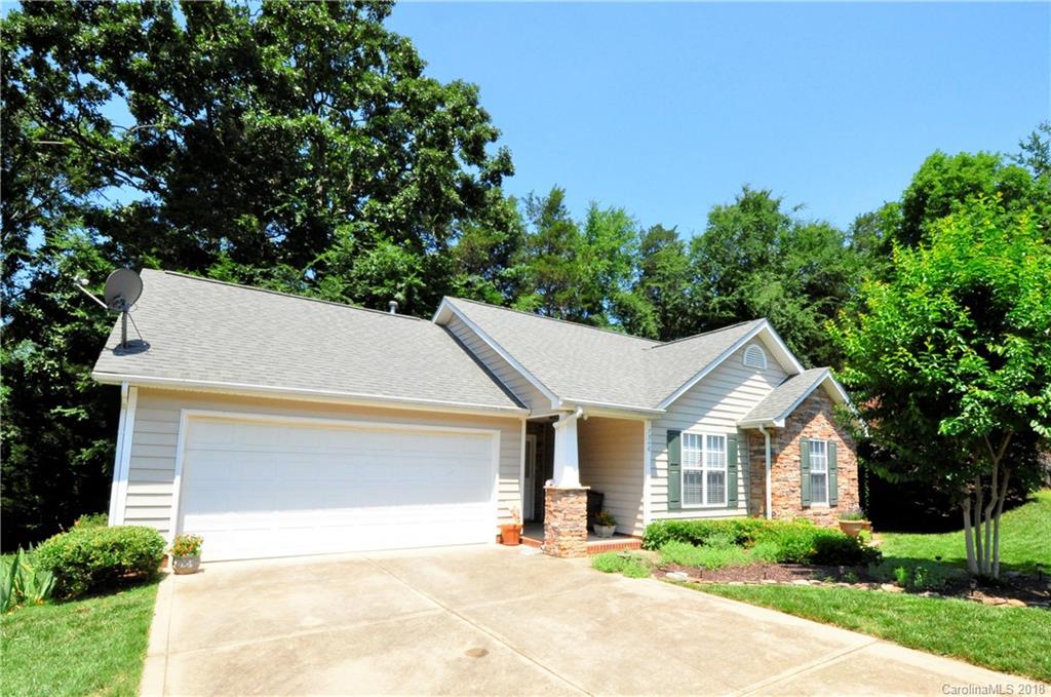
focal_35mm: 15
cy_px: 348
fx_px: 437
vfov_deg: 77.1
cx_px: 526
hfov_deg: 100.5
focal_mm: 10
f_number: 22
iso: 1250
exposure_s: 1/200
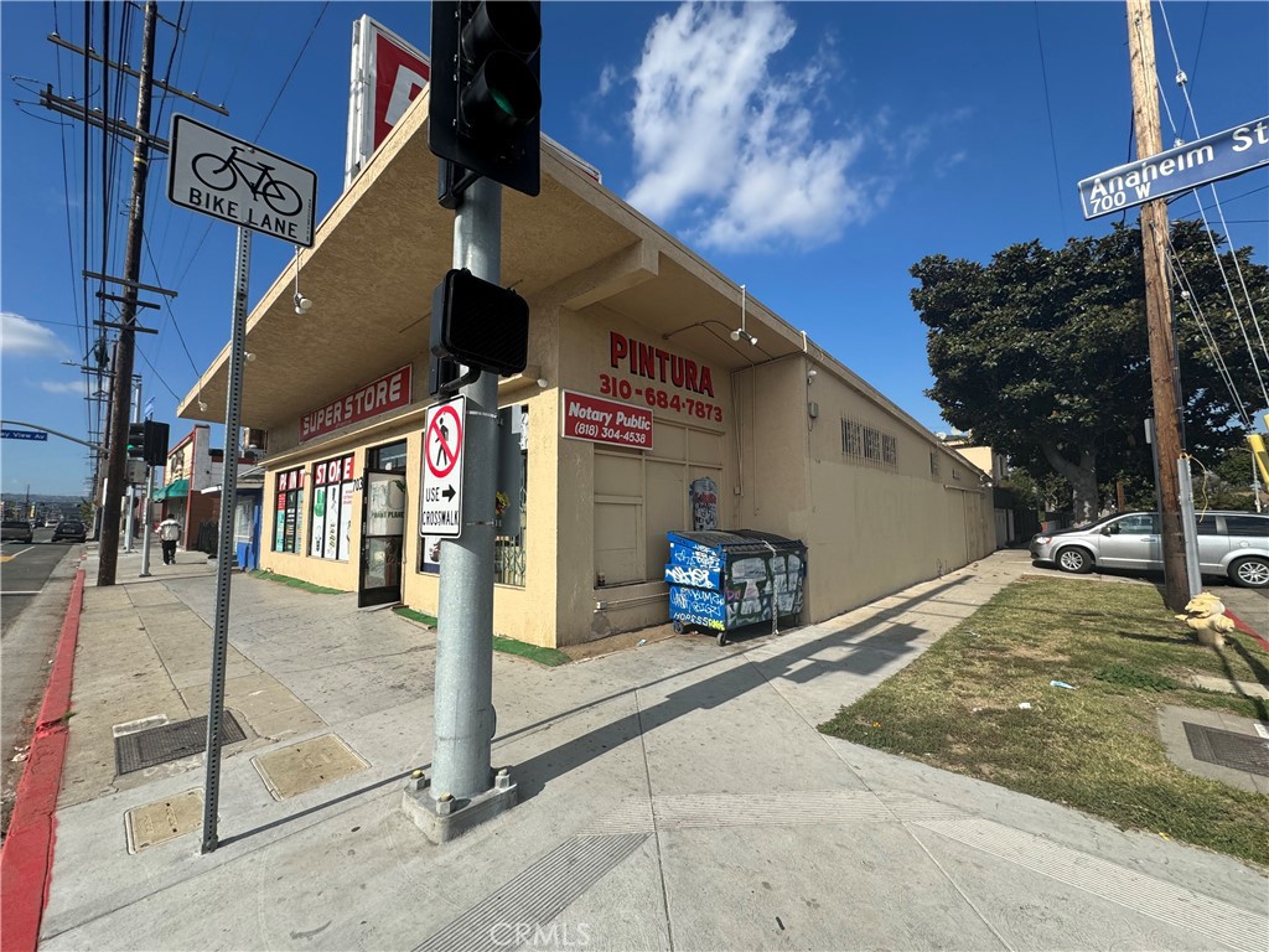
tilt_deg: +5.8
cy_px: 476
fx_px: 513
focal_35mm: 14
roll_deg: -1.5
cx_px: 634
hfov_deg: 102.1
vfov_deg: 85.7
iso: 50
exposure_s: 1/2415
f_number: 2.2
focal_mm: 2.22
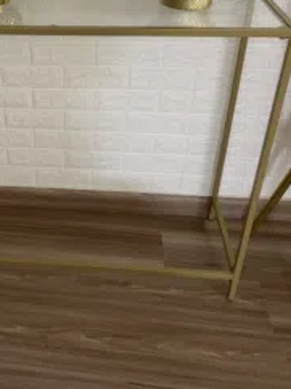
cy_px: 125
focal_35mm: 43
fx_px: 483
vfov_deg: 43.2
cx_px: 51
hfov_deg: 32.5
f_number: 1.6
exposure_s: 1/40
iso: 640
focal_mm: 5.96
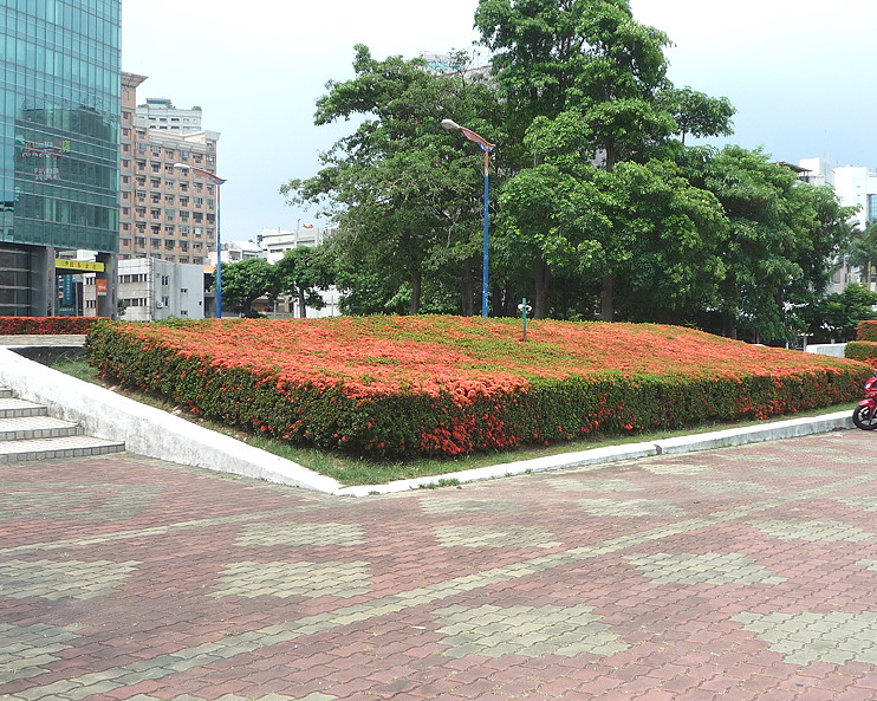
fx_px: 1038
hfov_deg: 45.8
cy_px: 352
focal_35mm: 40
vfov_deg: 37.3
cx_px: 465
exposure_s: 1/640
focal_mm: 4.7
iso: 100
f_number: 4
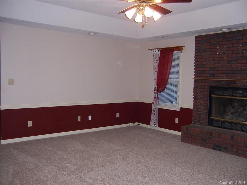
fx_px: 235
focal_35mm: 33
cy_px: 92
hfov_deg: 55.4
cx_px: 124
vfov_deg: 42.9
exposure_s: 1/60
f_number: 2.8
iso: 140
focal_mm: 5.5
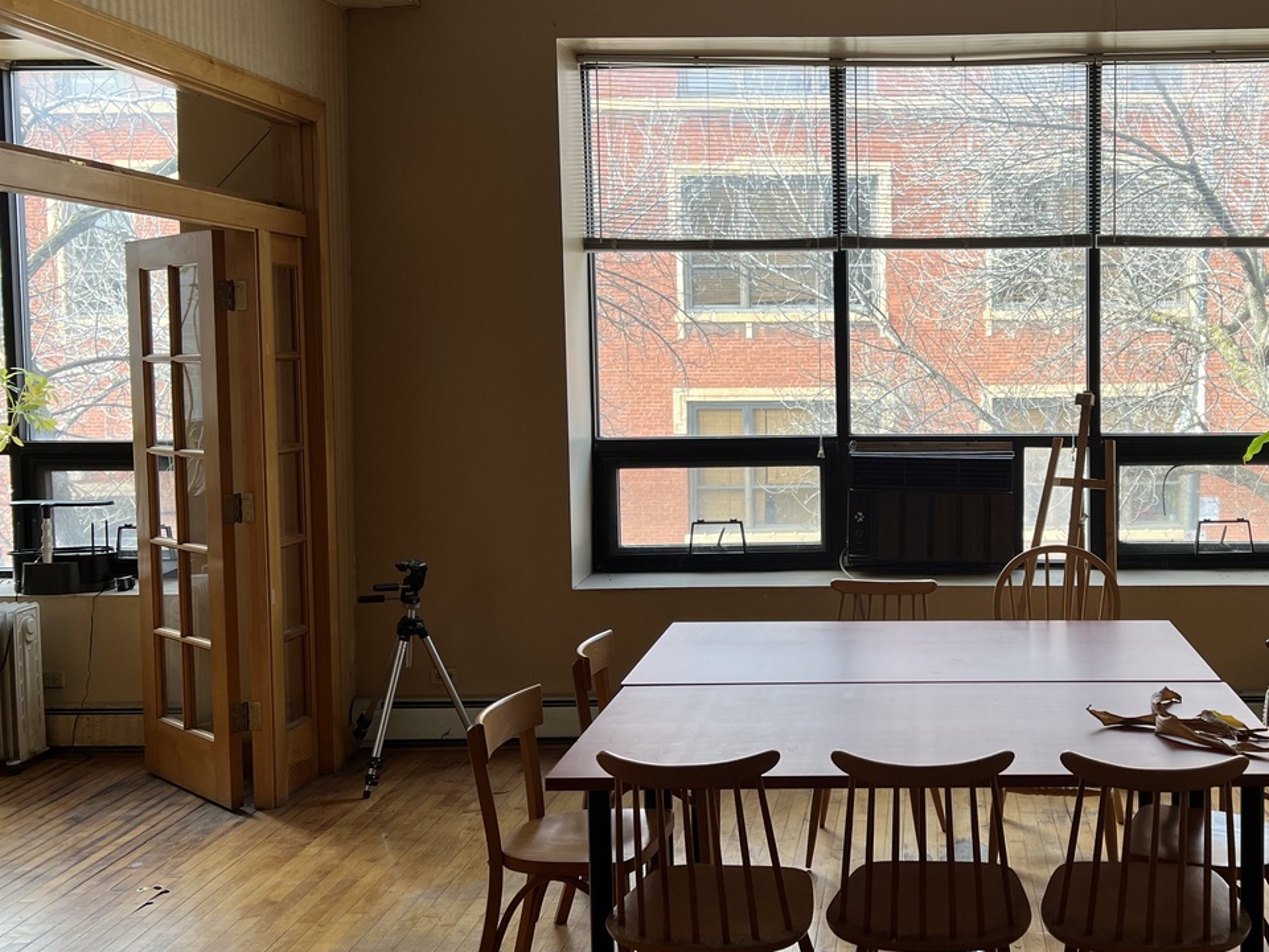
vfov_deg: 36.8
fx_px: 1430
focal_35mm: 39
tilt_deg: -3.4
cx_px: 907
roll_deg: +0.9
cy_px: 430
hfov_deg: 46.6
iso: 40
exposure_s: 1/121
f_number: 1.5
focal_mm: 5.7
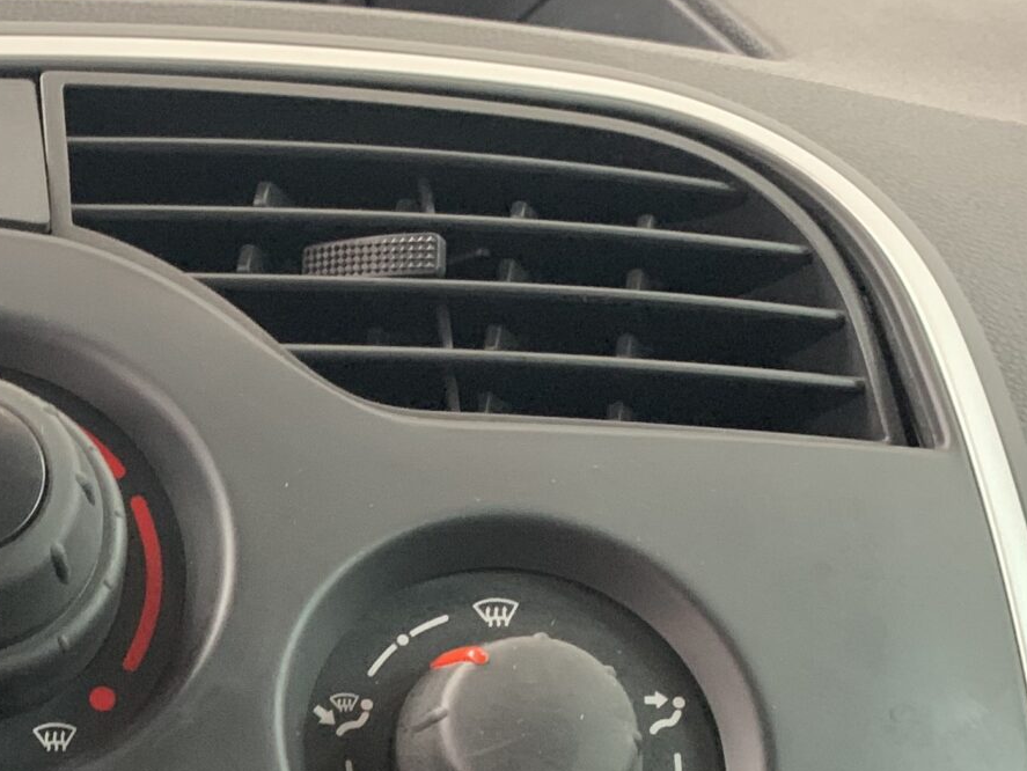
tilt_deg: -19.5
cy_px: 805
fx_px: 2226
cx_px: -35
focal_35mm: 75
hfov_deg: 24.6
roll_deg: -0.2
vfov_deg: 19.0
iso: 400
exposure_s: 1/33
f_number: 1.8
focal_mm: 4.25
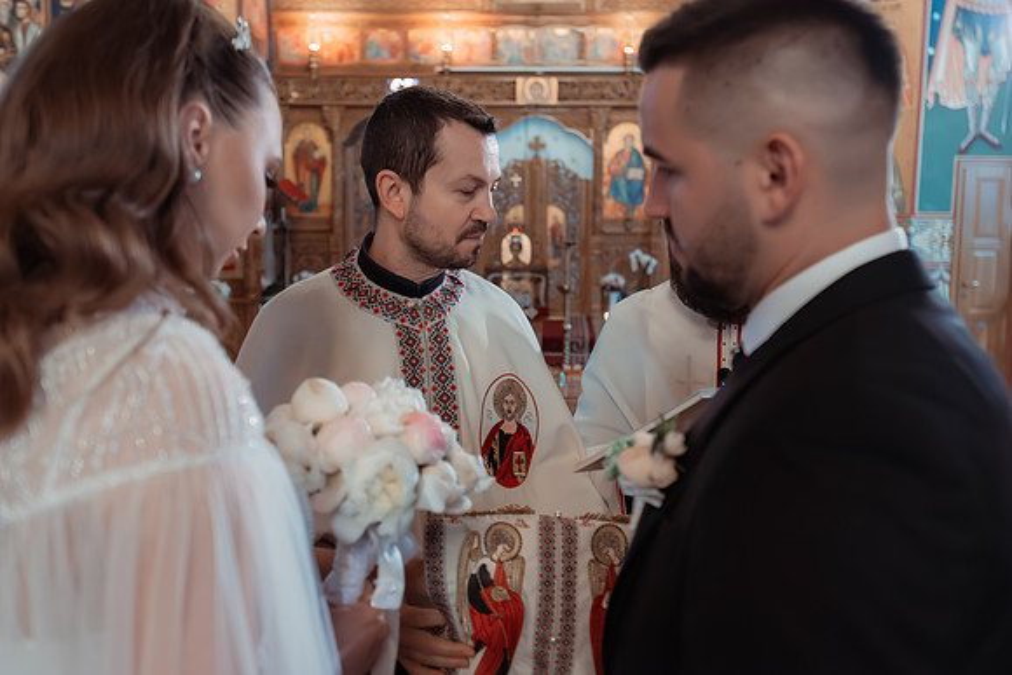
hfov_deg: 59.5
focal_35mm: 32
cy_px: 338
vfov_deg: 41.7
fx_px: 886
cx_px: 506
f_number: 2.8
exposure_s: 1/160
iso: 1600
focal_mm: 30
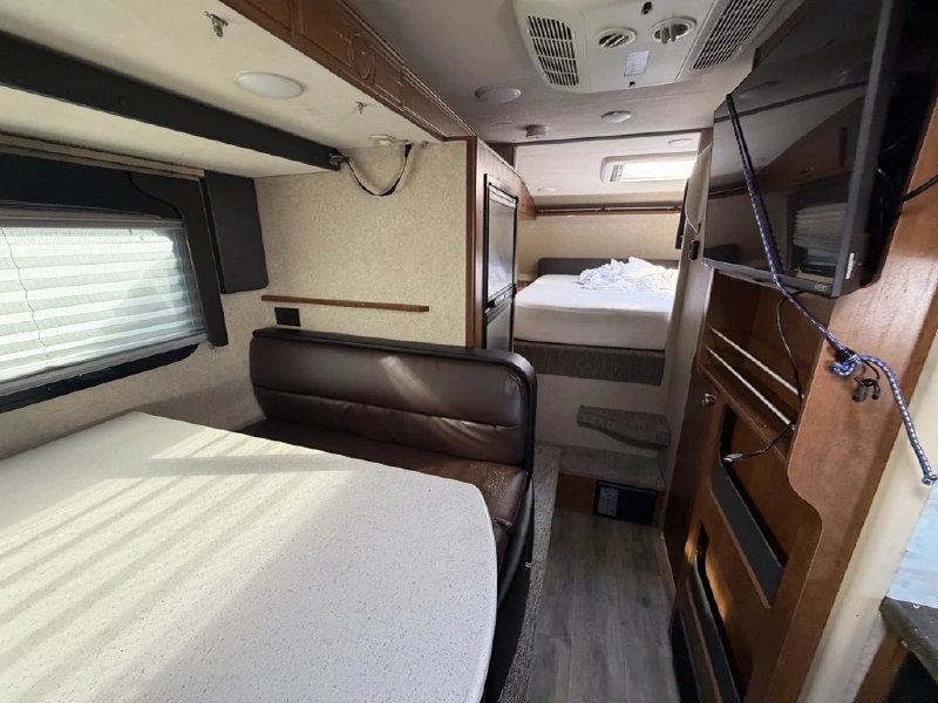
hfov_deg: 102.1
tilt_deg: -18.8
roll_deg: +1.5
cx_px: 469
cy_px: 352
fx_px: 379
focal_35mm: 14
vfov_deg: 85.7
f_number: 2.2
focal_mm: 2.22
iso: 320
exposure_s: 1/60
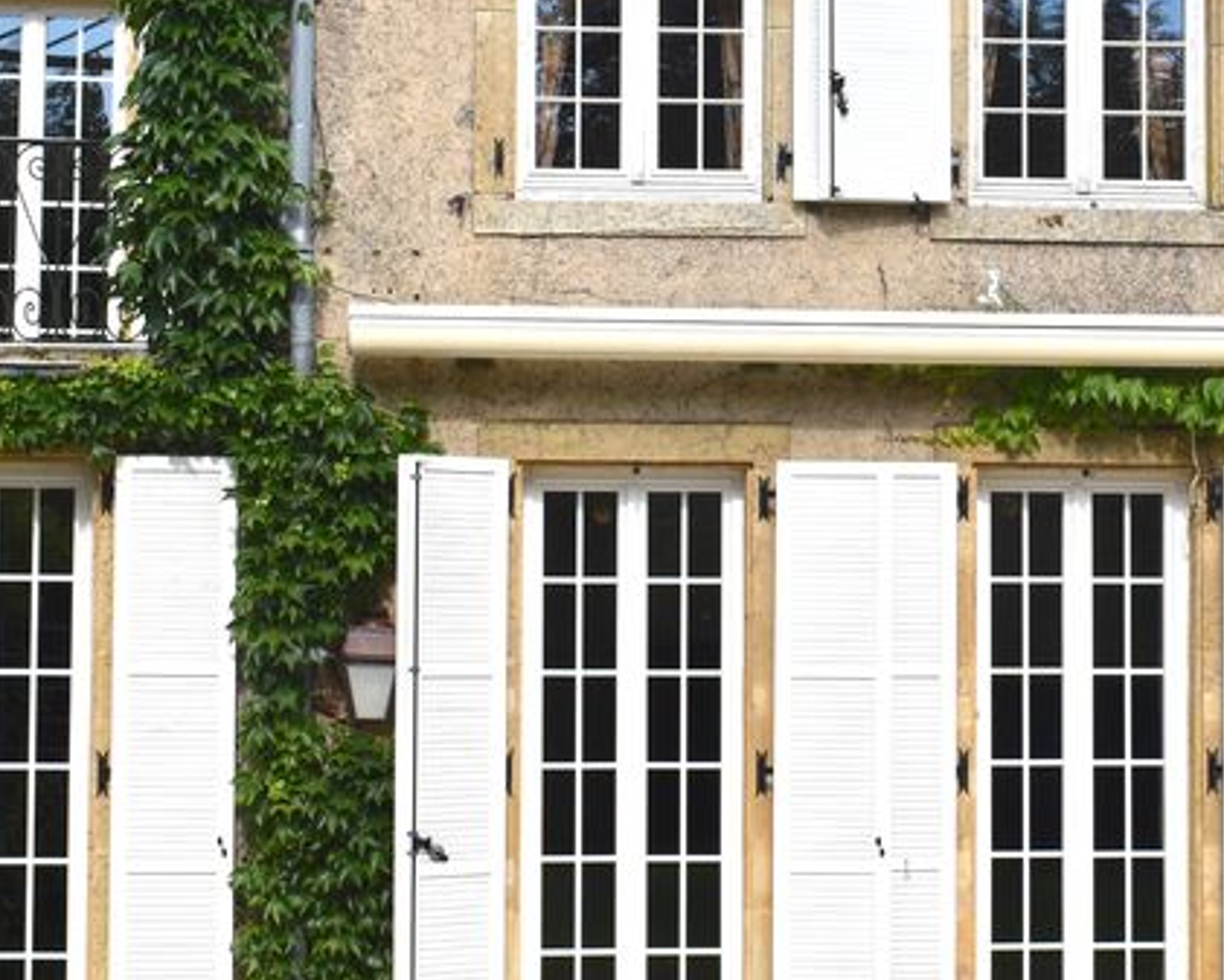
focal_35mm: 87
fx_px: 3152
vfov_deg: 17.7
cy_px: 473
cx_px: 849
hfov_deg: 21.9
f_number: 10
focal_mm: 26
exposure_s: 1/400
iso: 200
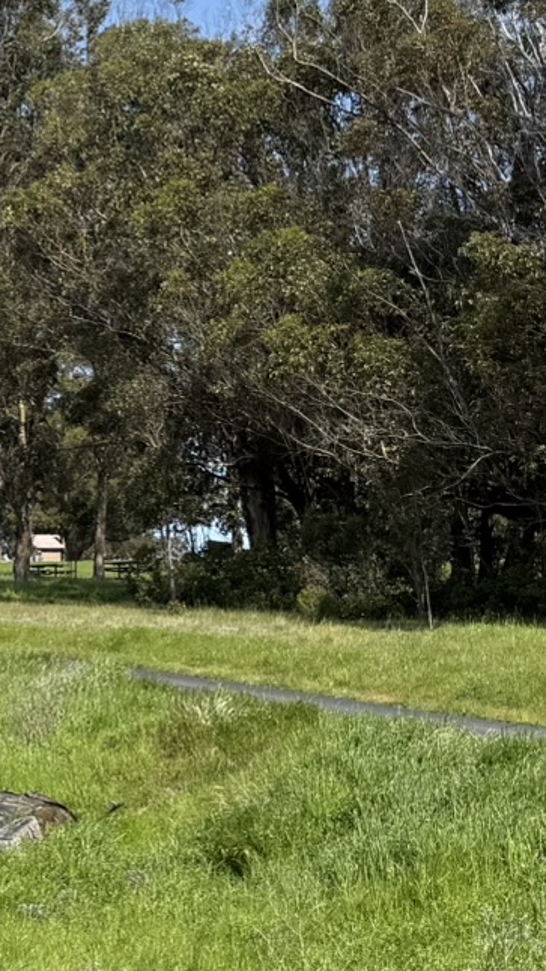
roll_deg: -1.2
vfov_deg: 25.6
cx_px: -284
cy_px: 422
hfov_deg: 13.7
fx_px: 2135
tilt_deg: +6.1
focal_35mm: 83
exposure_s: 1/4167
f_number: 1.78
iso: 80
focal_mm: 6.76
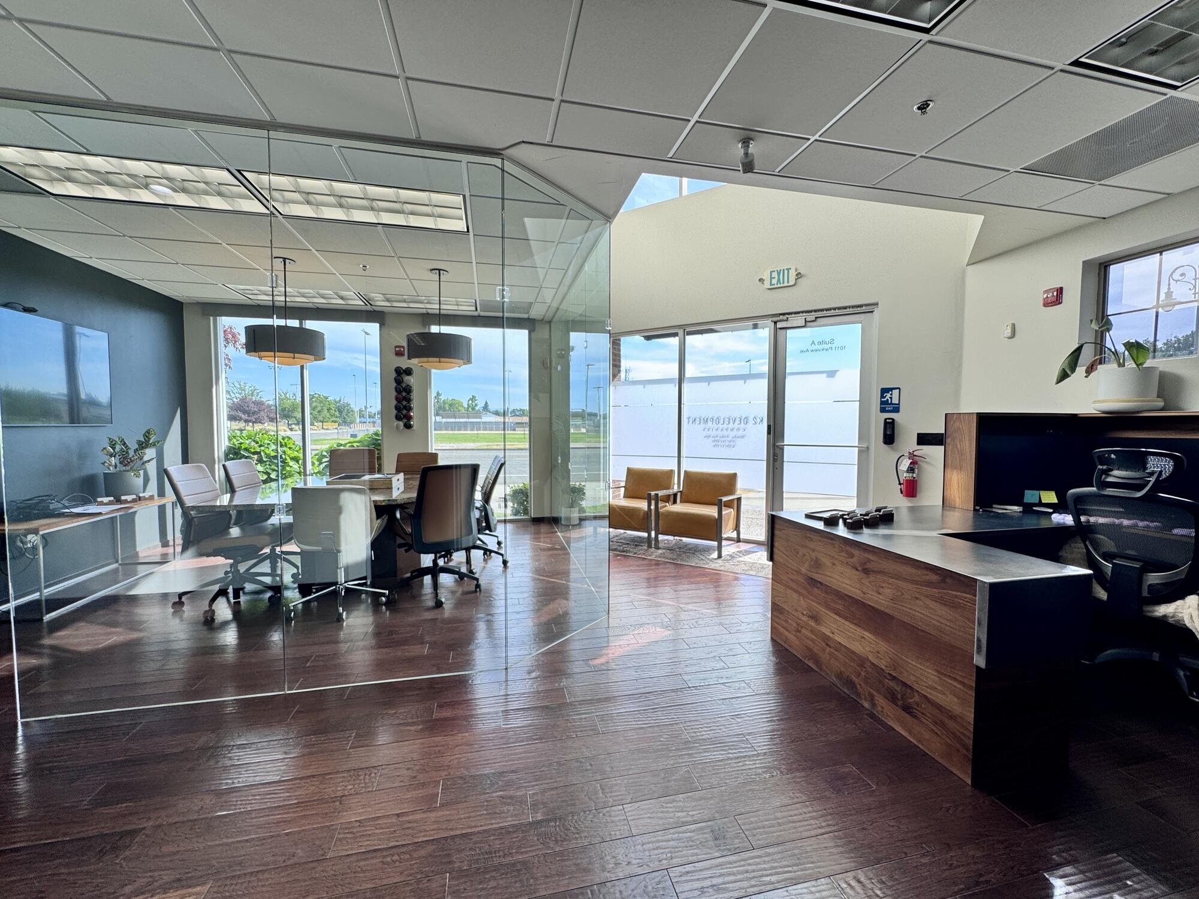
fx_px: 485
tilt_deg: -3.5
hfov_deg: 102.1
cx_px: 600
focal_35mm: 14
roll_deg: -0.1
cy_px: 450
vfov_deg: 85.7
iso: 40
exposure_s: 1/157
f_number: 2.2
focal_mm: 2.22
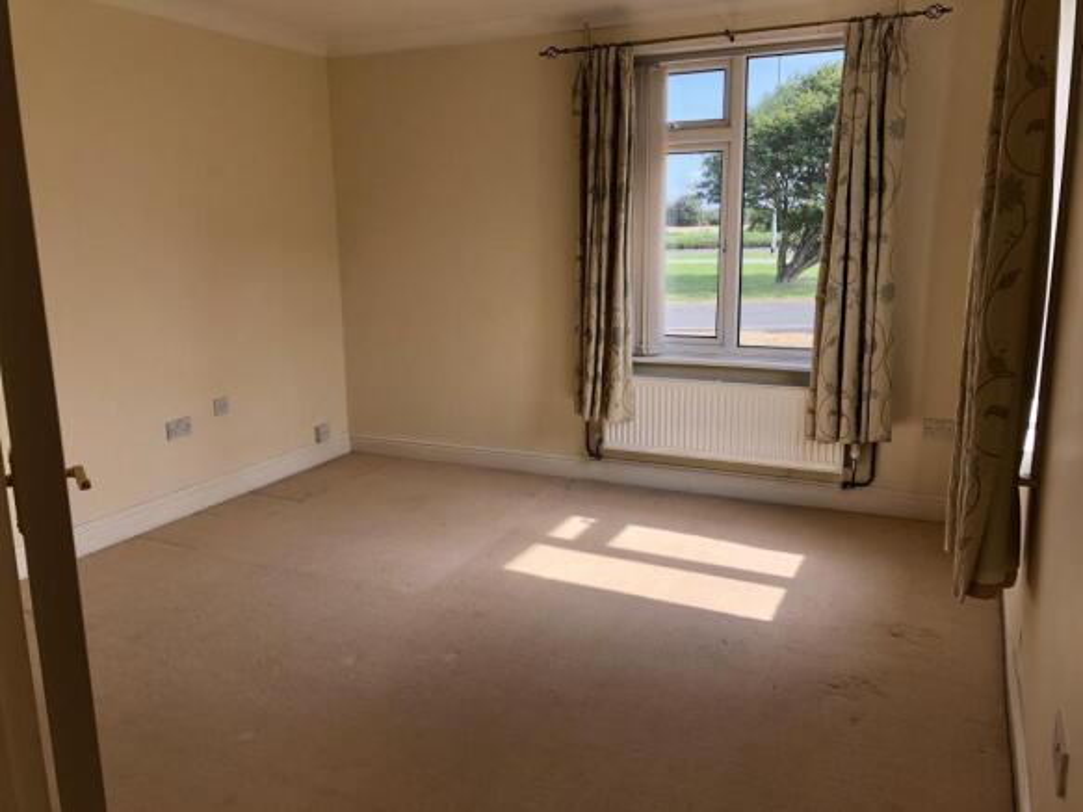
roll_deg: +0.8
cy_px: 406
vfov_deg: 49.7
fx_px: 876
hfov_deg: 63.5
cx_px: 542
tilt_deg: -12.4
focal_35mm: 28
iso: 20
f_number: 1.8
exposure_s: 1/254
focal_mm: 3.99
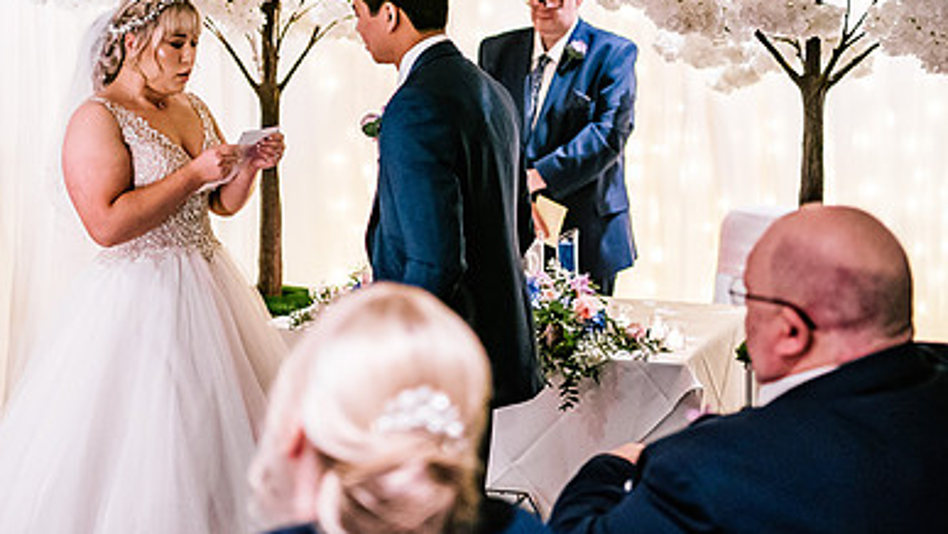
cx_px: 448
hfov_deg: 37.8
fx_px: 1383
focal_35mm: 55
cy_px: 109
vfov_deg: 21.6
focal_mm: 35
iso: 2500
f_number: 1.4
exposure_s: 1/250
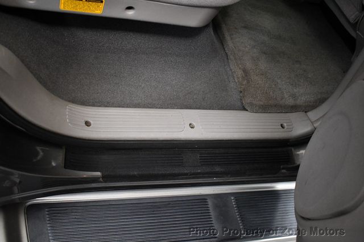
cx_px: 182
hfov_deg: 51.9
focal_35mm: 37
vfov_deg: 35.9
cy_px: 121
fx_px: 374
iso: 3200
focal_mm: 25
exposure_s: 1/80
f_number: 4
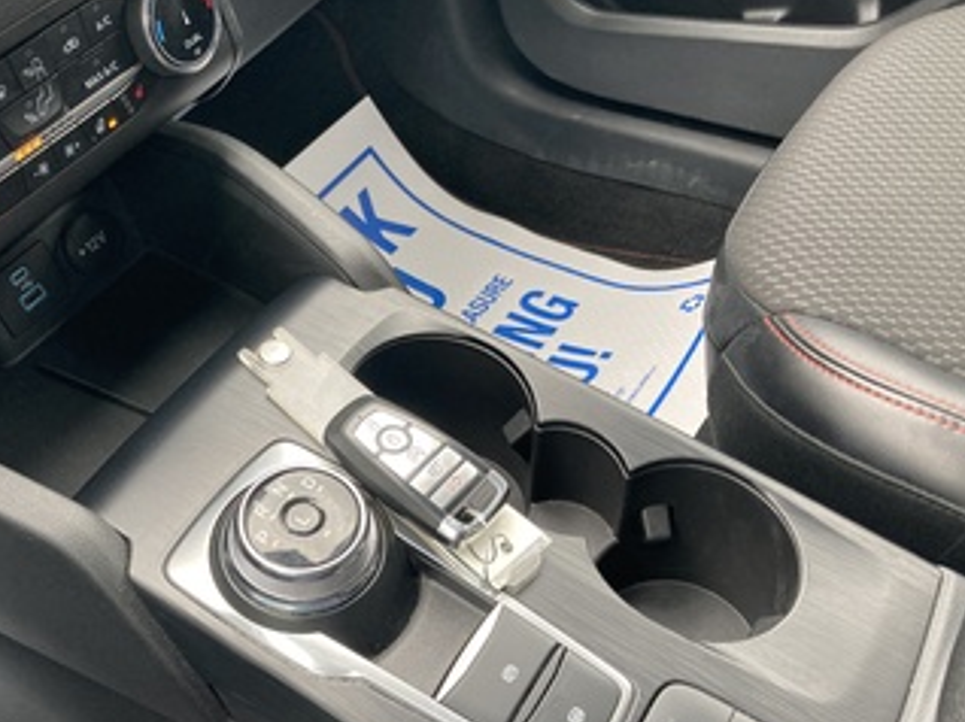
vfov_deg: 38.5
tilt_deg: -46.9
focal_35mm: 37
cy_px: 414
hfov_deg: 49.7
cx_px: 364
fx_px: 1031
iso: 80
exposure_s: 1/97
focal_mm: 3.99
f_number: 1.8
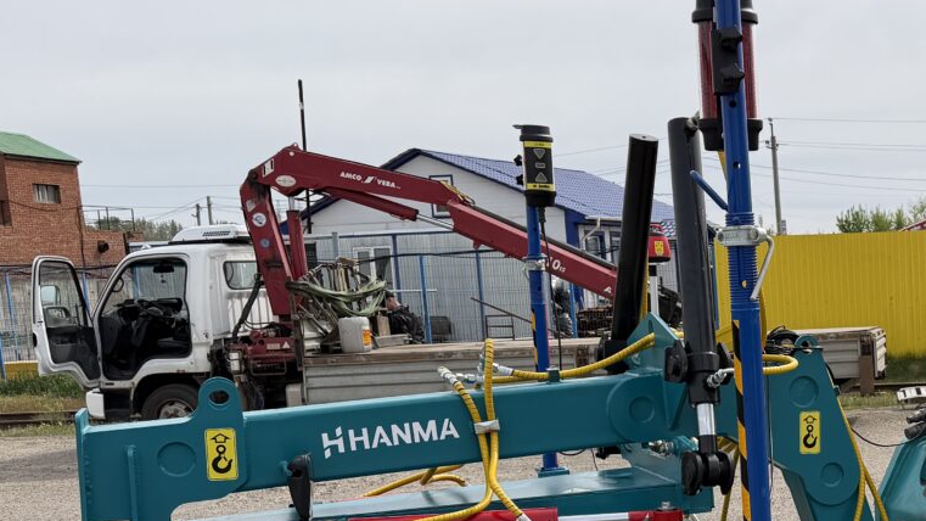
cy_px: 505
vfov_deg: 21.2
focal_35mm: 55
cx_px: 908
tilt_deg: -7.9
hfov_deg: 34.7
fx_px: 1350
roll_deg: +2.4
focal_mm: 6.76
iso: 80
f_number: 1.78
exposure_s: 1/4673
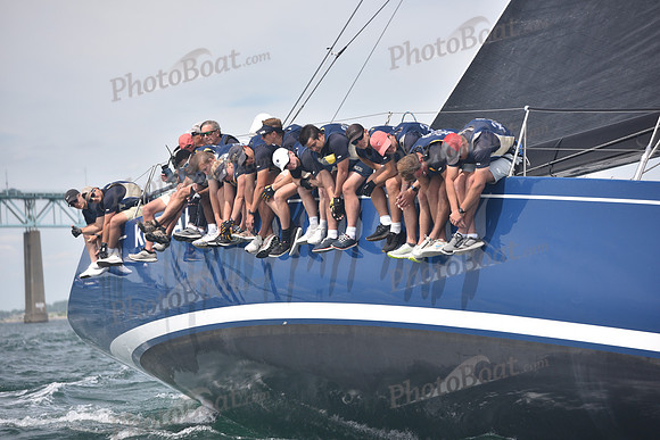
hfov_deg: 12.1
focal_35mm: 170
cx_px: 330
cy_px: 220
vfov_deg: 8.1
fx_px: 3117
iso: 320
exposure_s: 1/800
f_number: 4.5
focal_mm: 170
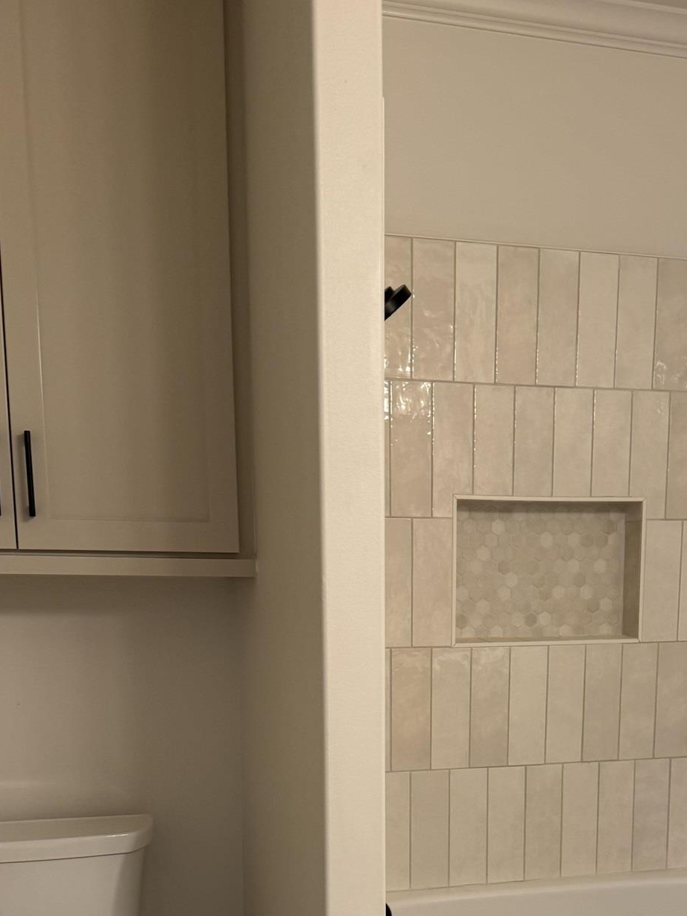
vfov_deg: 39.5
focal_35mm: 45
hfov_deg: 32.1
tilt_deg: -9.1
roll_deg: -1.2
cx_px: 426
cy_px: 799
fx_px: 1191
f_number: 1.78
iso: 125
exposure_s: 1/60
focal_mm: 6.76
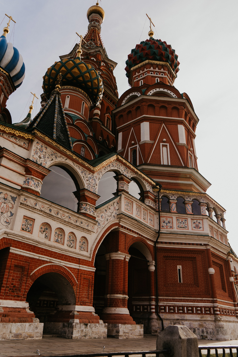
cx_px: 123
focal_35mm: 27
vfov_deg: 67.4
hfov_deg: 47.9
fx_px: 268
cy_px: 172
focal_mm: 24
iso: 100
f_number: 4
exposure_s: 1/320
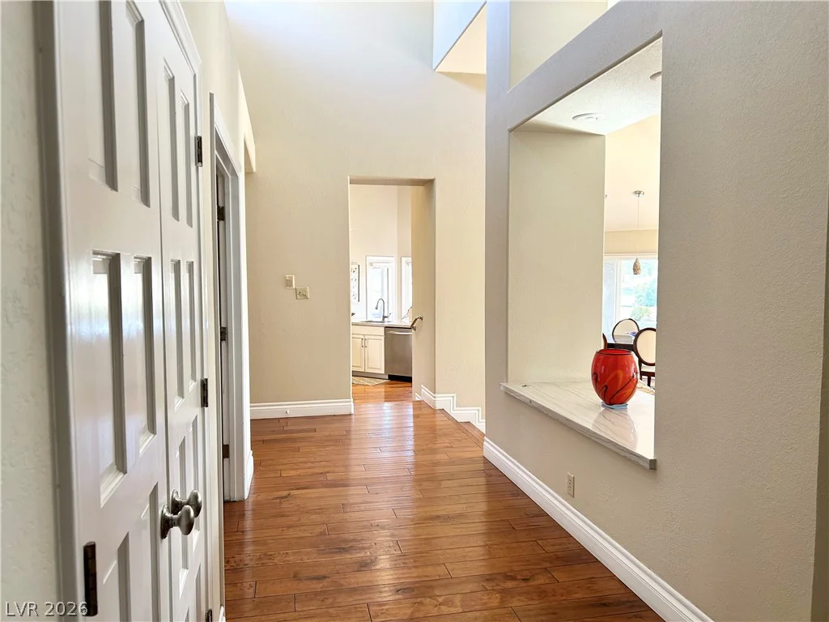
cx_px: 414
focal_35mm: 26
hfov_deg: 67.3
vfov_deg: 53.1
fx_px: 623
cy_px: 311
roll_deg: +0.4
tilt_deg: -3.1
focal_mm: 5.7
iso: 125
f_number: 1.5
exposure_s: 1/121
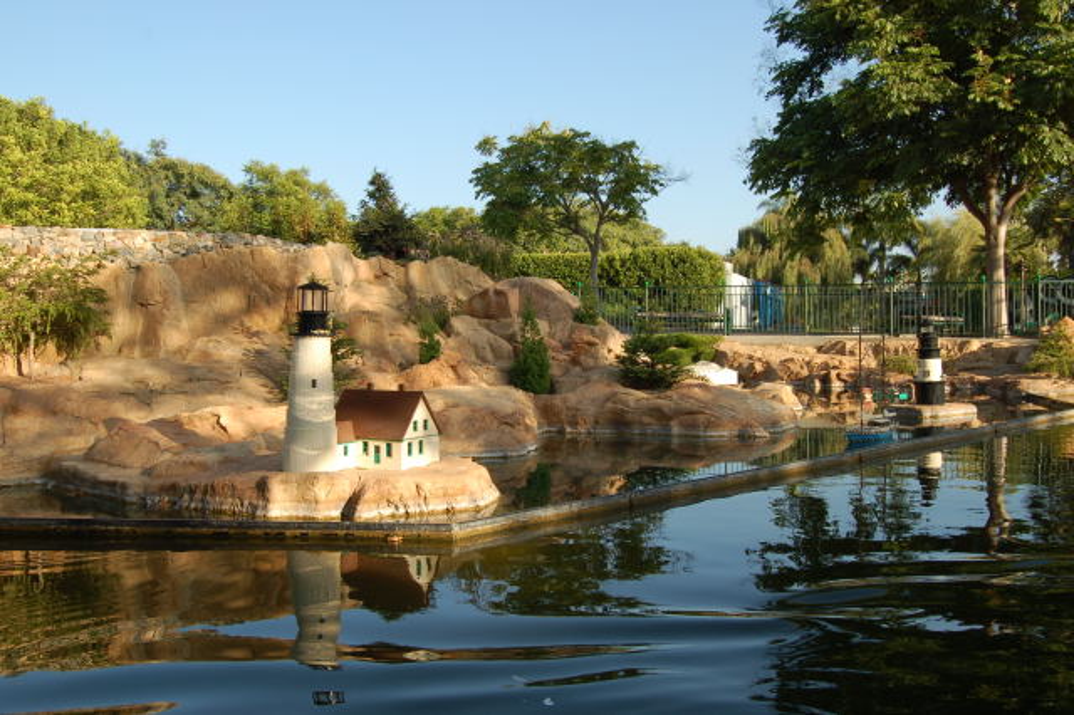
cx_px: 537
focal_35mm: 33
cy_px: 358
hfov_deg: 57.2
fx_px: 984
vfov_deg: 39.9
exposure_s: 1/200
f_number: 7.1
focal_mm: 22
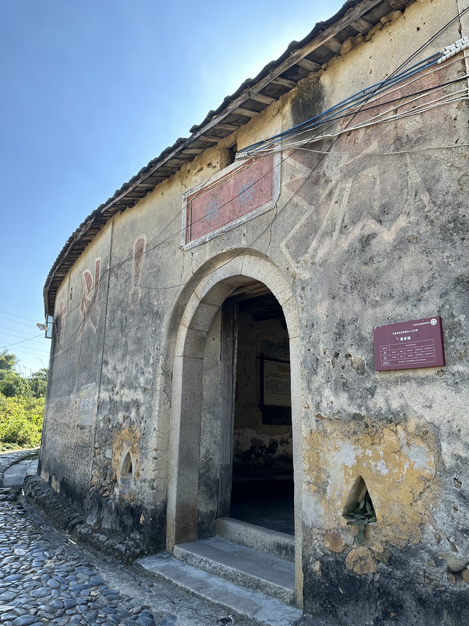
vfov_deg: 71.6
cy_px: 313
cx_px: 234
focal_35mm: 24
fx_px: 434
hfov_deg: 56.8
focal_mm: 6.86
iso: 80
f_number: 1.78
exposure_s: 1/1144
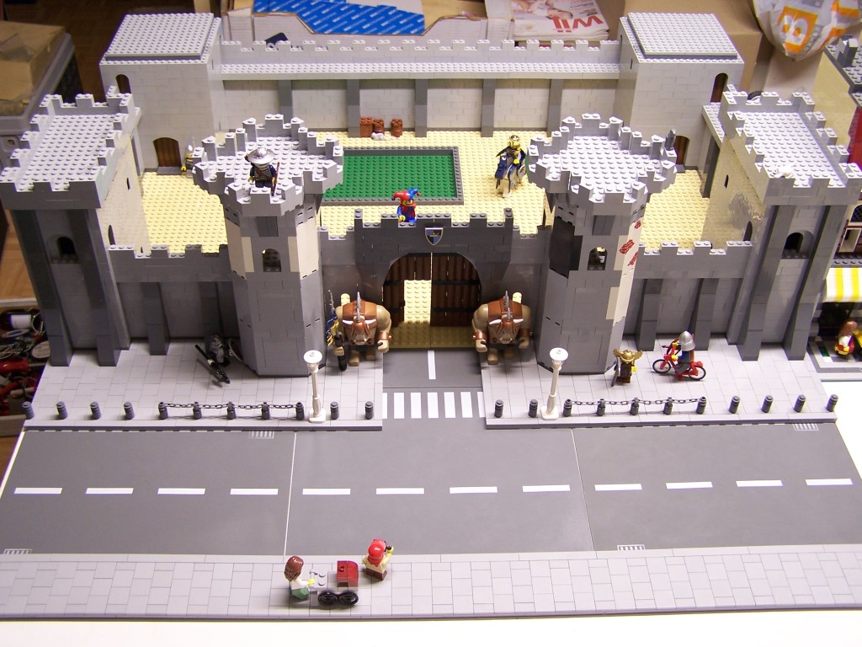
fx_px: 946
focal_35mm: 38
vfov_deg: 37.7
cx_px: 431
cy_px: 324
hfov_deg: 49.0
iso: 80
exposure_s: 1/6
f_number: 2.8
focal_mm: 6.3
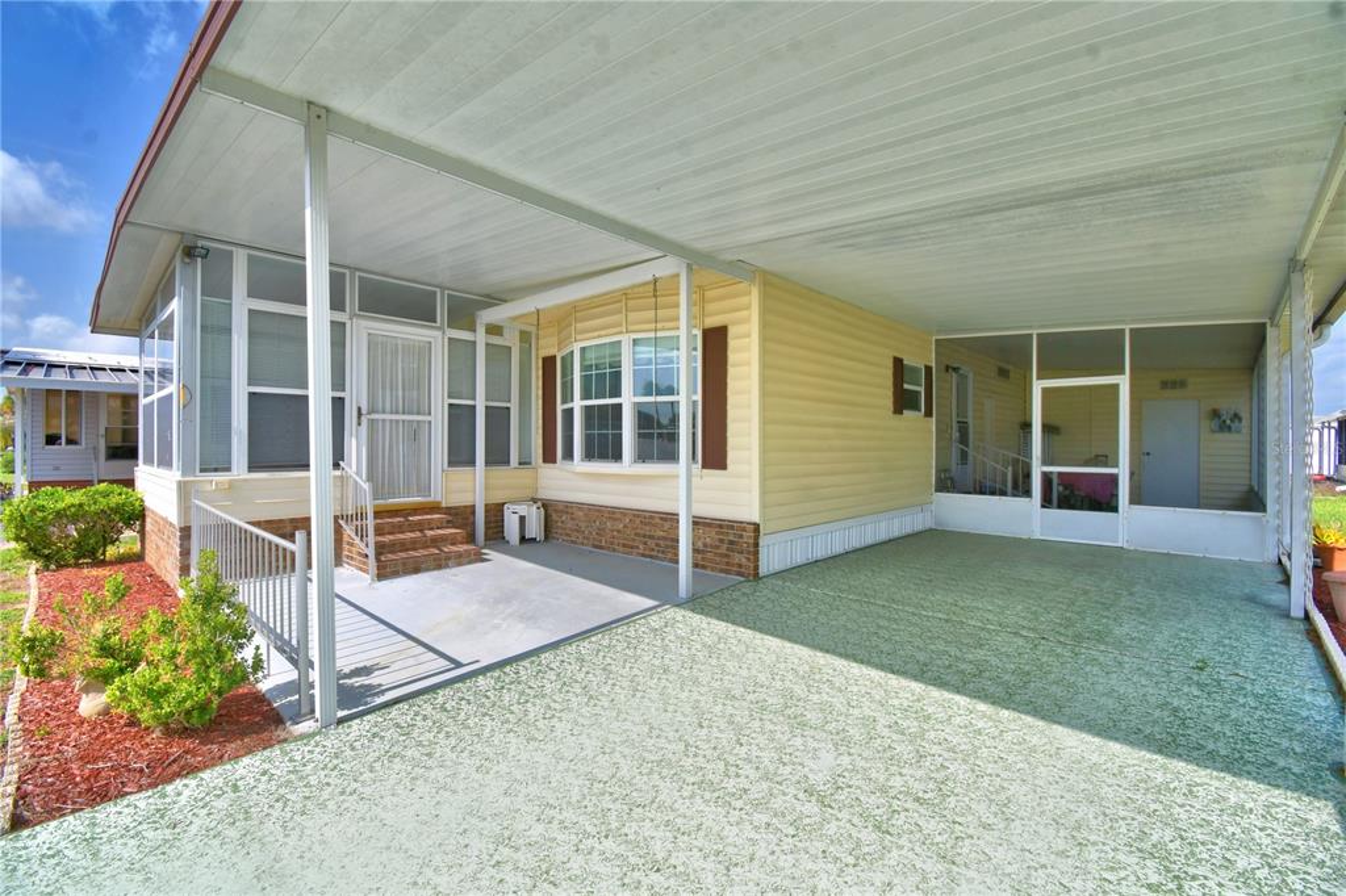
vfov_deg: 77.3
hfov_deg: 100.4
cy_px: 448
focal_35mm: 15
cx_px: 673
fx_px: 561
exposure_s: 1/250
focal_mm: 10
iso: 100
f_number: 10
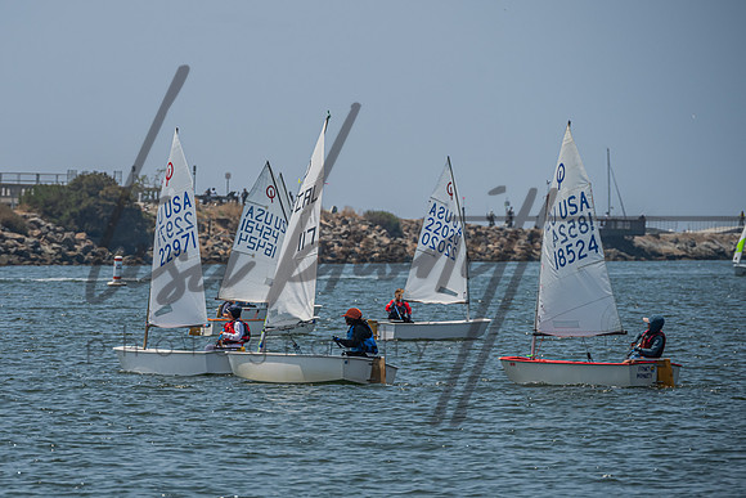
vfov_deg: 3.8
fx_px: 7411
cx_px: 248
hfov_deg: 5.8
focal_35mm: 358
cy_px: 272
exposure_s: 1/1600
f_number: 8
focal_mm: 260
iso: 320
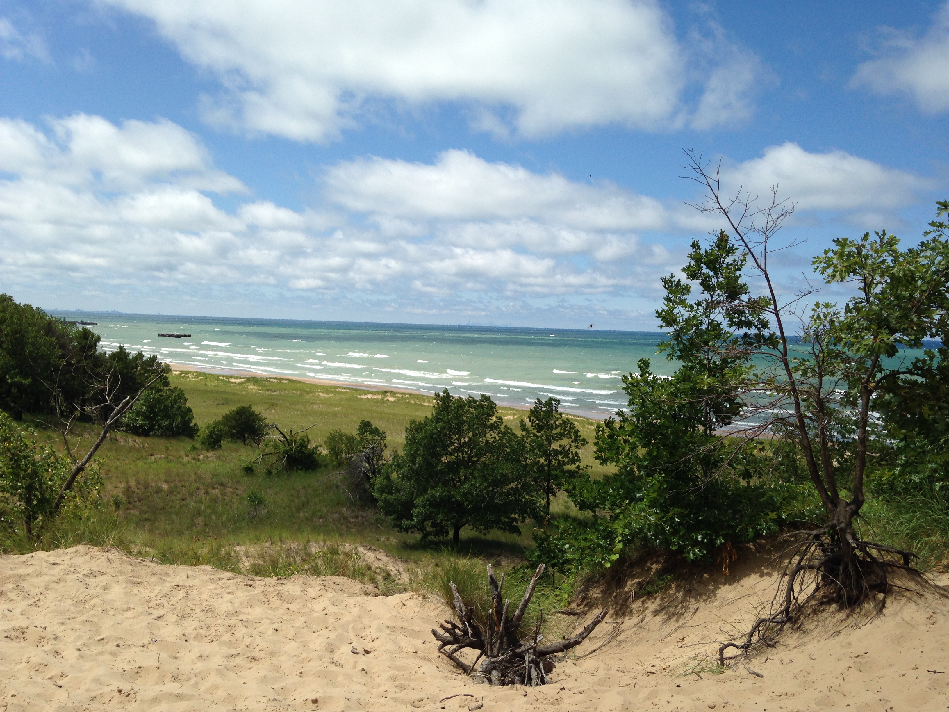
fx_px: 905
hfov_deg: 55.4
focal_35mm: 33
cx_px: 474
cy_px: 356
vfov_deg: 42.9
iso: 50
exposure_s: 1/2463
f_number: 2.4
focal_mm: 4.12
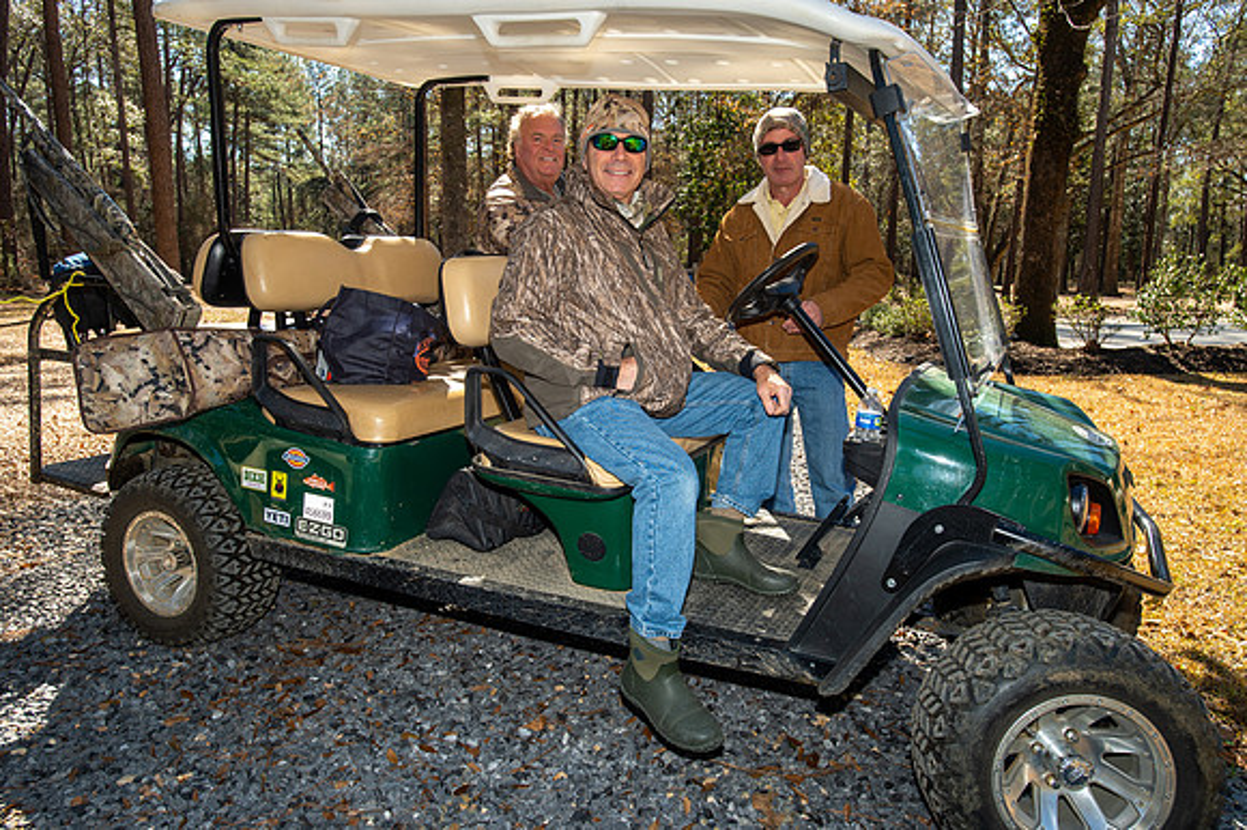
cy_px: 415
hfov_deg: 69.4
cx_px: 624
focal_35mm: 26
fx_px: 900
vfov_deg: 49.5
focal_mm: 26
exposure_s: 1/125
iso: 160
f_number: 7.1
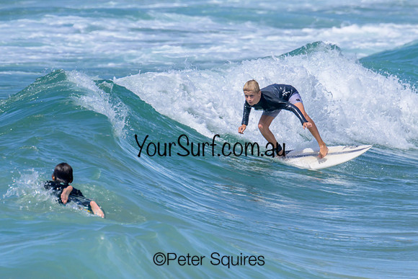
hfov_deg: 1.9
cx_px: 224
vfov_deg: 1.3
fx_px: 12621
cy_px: 89
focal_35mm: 1087
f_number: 11
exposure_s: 1/2000
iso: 640
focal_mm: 800
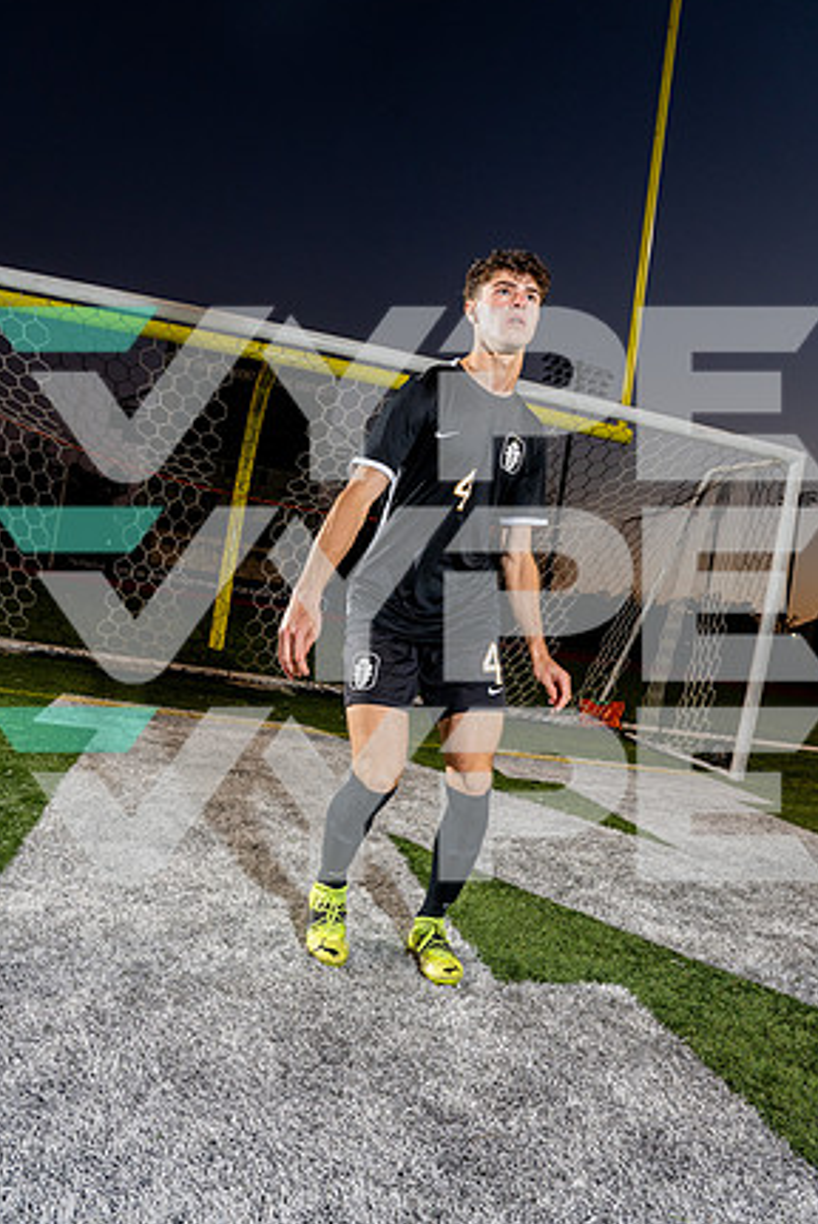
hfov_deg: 53.2
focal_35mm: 24
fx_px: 817
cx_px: 412
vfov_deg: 73.7
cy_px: 596
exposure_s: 1/250
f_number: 8
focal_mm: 23
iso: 800
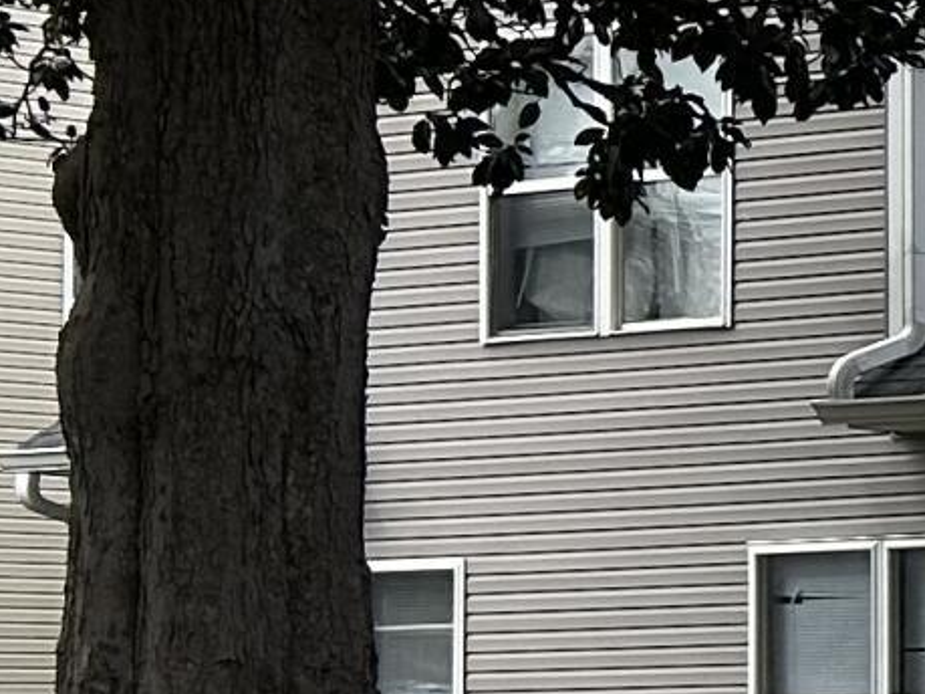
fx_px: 4542
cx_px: 2694
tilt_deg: +1.9
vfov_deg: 8.7
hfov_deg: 9.4
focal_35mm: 170
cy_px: 593
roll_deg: +1.2
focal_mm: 5.7
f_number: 1.5
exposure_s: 1/1531
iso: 50
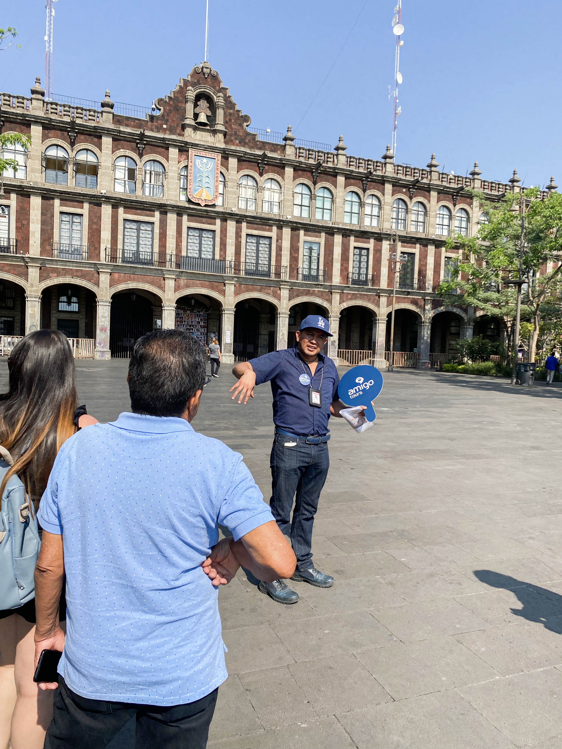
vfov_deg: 67.3
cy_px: 374
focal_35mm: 26
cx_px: 281
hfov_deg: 53.1
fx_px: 563
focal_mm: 4.25
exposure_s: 1/2410
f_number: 1.8
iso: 32
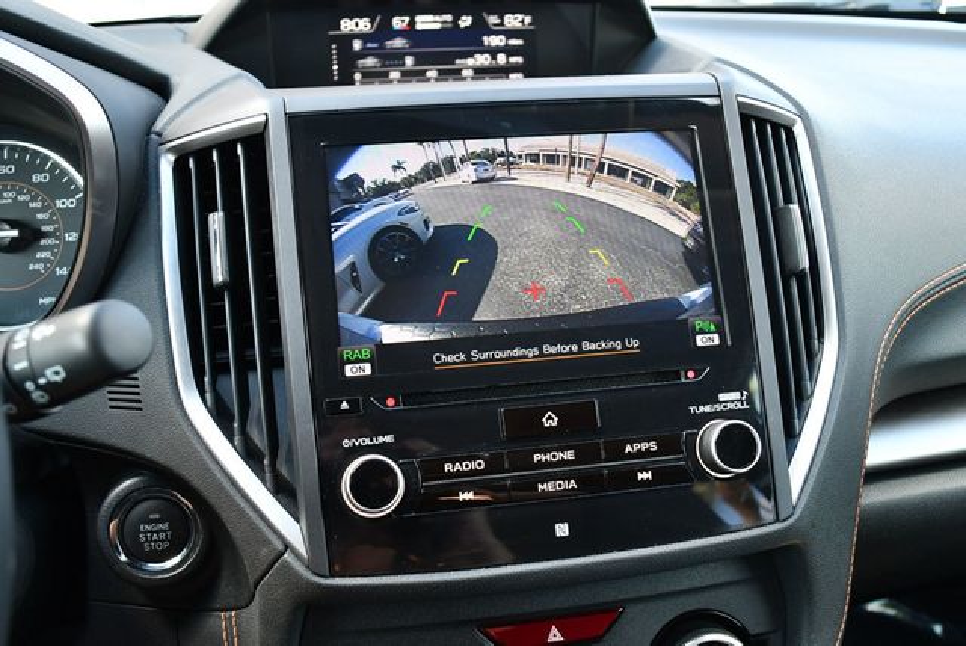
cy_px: 323
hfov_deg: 53.1
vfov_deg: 36.9
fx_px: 967
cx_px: 483
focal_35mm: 36
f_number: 3.5
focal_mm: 18
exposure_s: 1/160
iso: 800
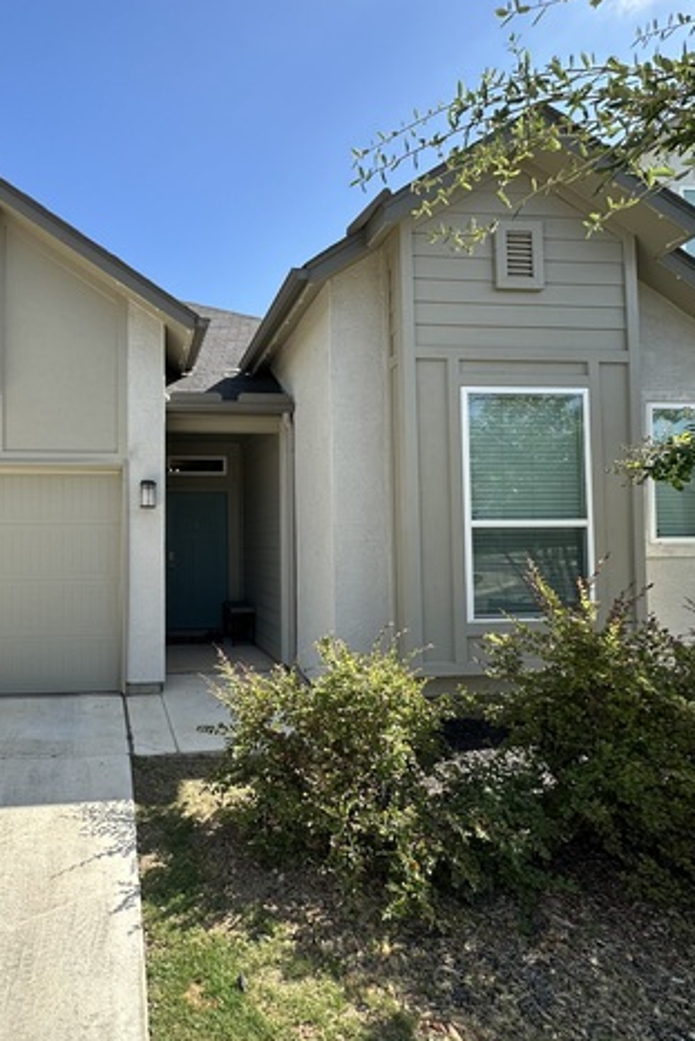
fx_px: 579
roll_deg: -0.1
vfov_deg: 84.0
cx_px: 183
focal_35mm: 20
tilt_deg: +2.1
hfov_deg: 59.1
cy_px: 529
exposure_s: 1/662
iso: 40
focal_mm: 2.22
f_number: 2.2
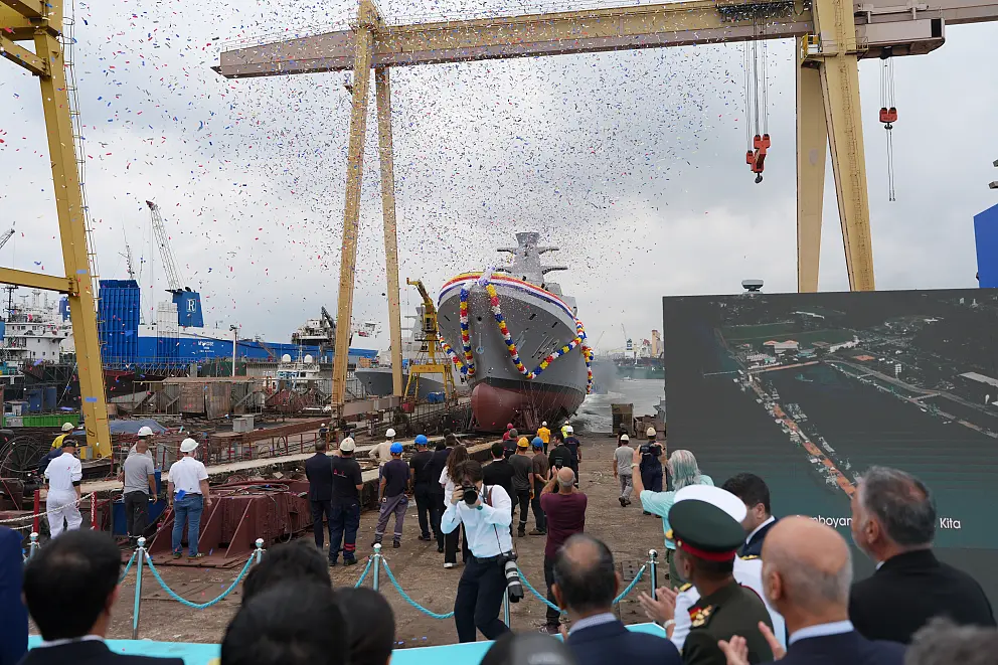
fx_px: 748
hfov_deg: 67.4
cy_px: 332
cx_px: 499
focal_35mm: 27
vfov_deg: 47.9
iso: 160
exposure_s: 1/1250
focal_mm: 27
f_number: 2.8
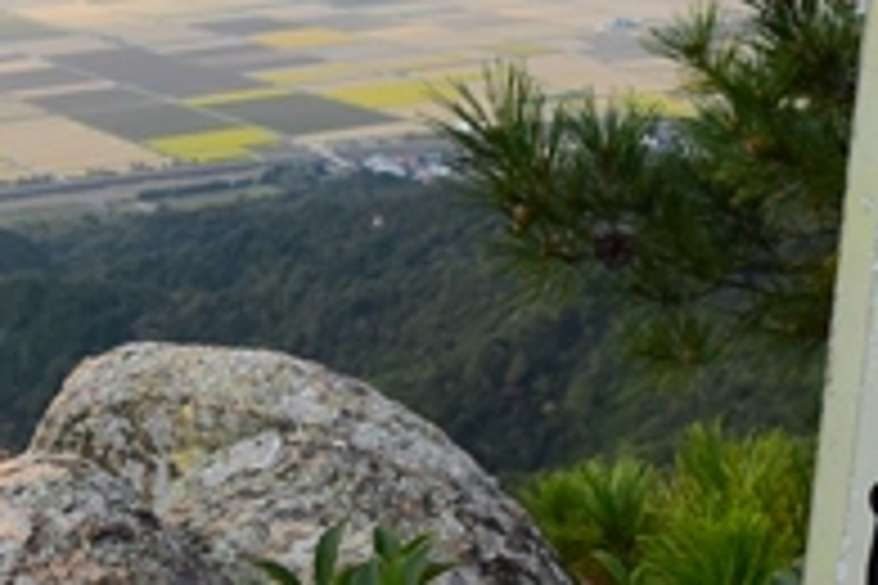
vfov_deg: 18.4
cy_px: 317
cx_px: 306
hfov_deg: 27.2
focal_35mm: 74
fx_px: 1805
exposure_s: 1/320
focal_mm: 6.7
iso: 160
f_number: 6.3
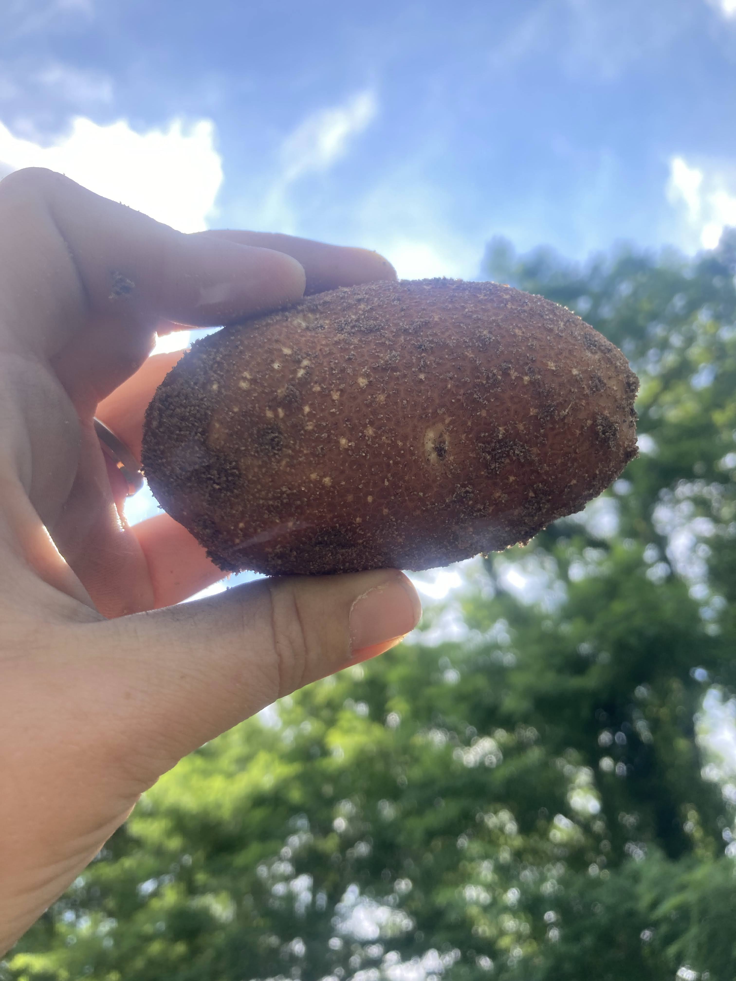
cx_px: 368
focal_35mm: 28
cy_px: 490
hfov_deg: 49.7
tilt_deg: +52.1
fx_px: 794
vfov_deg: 63.4
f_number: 1.8
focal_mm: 3.99
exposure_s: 1/378
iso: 20
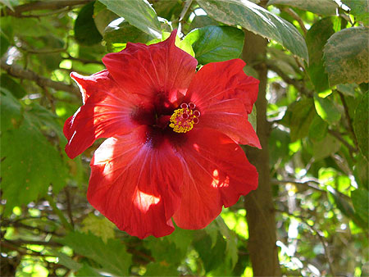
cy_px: 138
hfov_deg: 20.2
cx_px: 184
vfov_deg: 15.3
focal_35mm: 97
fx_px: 1035
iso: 80
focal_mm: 12.8
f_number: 3.3
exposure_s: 1/50
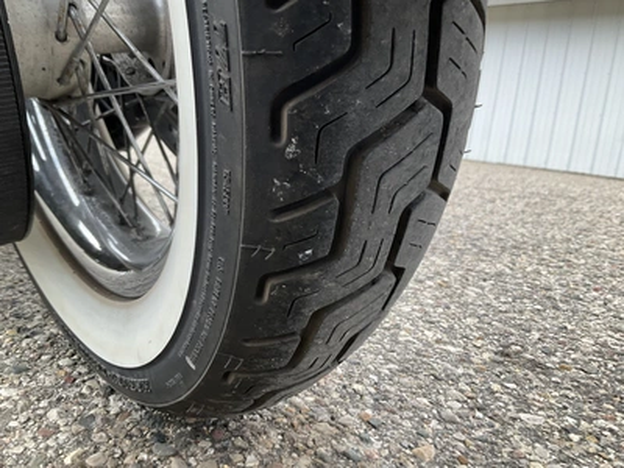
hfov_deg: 61.7
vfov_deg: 48.2
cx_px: 312
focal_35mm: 29
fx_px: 523
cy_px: 234
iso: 25
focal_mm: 3
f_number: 1.8
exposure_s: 1/273
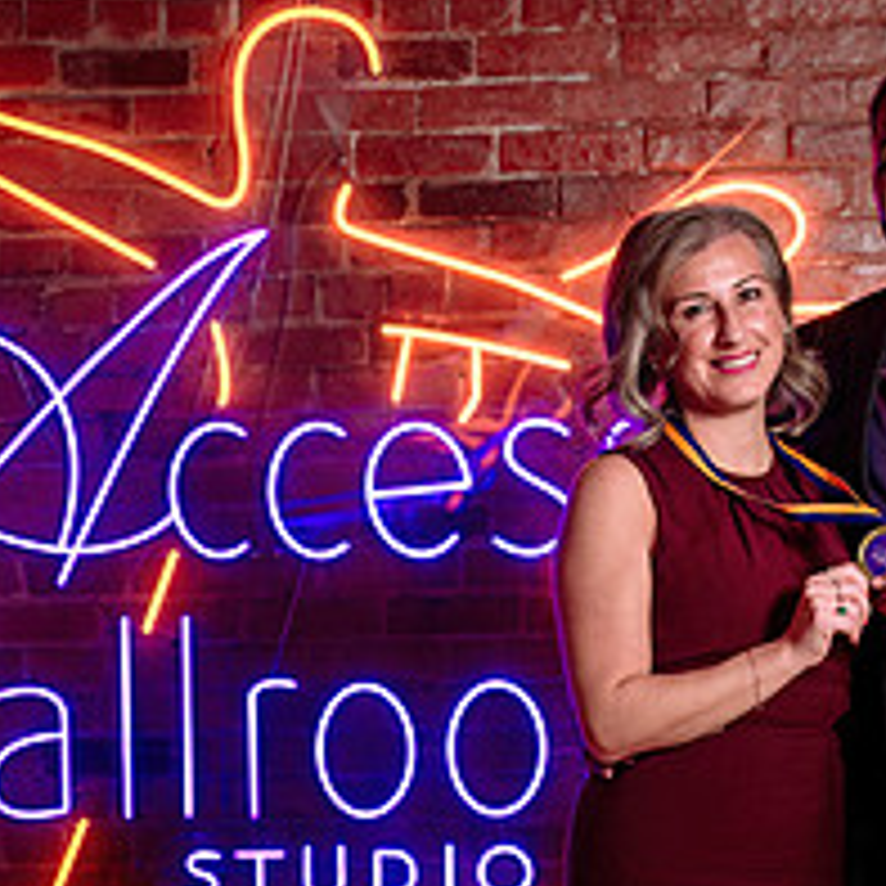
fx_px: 2867
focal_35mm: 99
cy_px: 864
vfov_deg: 17.2
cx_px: 396
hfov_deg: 17.6
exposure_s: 1/200
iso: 500
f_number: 3.2
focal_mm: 36
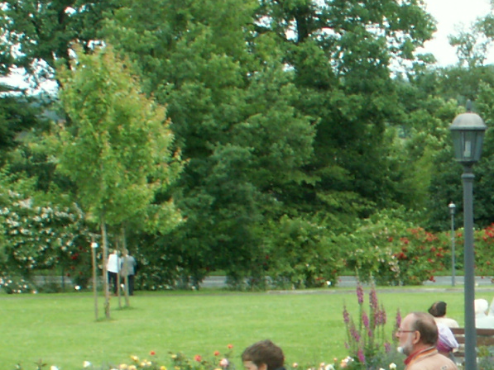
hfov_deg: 15.9
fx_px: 1713
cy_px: 399
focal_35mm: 120
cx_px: 569
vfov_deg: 12.2
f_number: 7.1
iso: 50
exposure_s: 1/50
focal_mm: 5.86
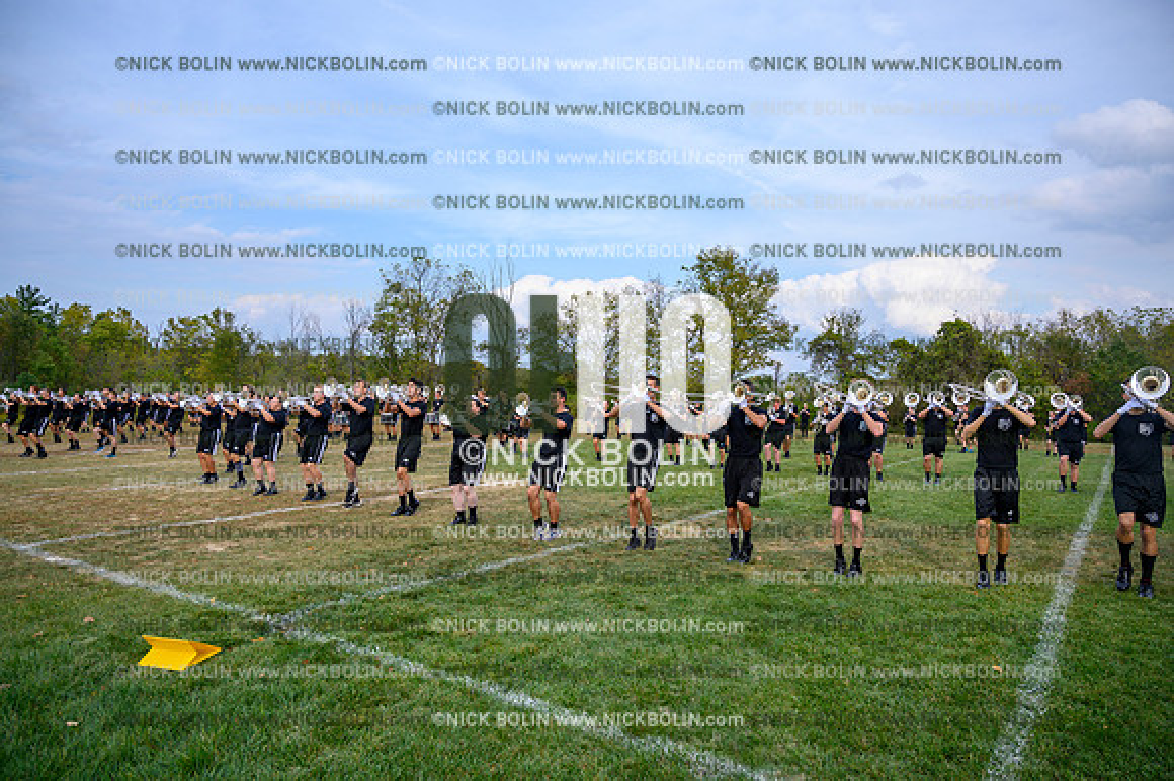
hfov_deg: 73.8
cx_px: 587
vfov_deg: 53.1
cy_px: 390
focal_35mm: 24
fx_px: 782
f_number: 4.5
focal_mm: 24
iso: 200
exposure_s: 1/800
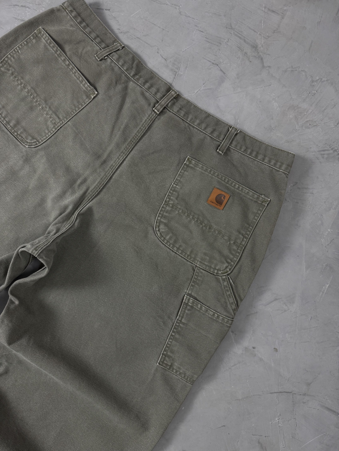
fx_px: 313
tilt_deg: -88.1
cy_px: 226
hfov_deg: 56.8
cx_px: 170
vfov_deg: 71.6
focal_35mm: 24
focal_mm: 6.76
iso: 125
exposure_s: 1/60
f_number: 1.78
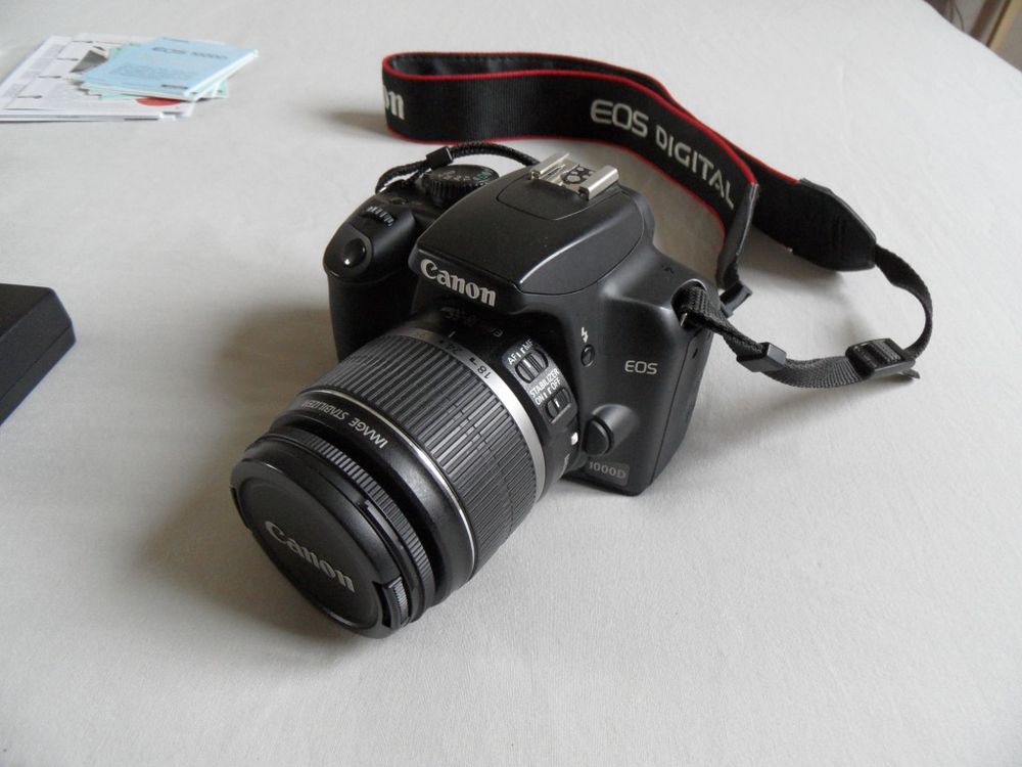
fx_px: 709
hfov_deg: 71.6
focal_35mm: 24
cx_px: 511
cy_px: 384
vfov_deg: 56.8
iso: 200
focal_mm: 3.9
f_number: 3.2
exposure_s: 1/20
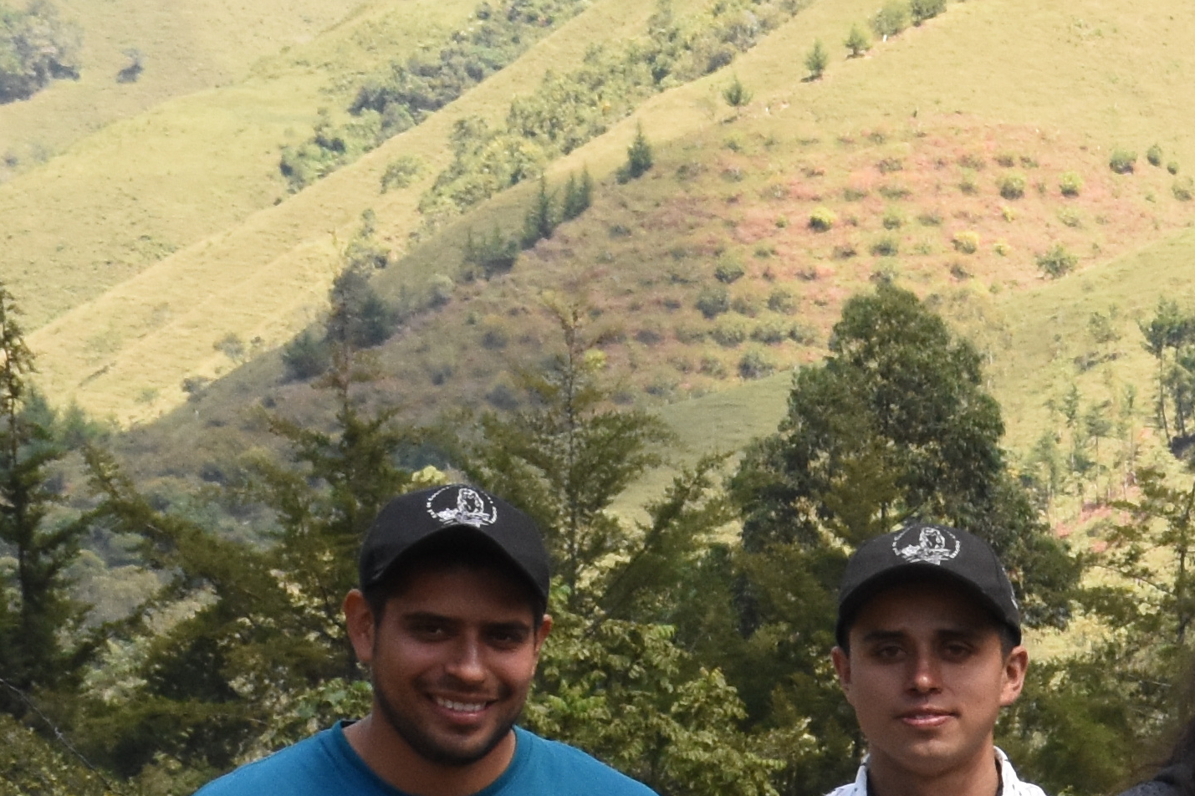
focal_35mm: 315
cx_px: 2506
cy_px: 1431
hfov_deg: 6.3
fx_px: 10453
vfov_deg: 4.3
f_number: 13
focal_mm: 50
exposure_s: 1/500
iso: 1250
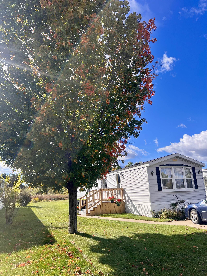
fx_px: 207
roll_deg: +2.2
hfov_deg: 53.1
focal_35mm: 26
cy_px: 138
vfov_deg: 67.3
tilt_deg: +14.5
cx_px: 104
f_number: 1.5
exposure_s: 1/2404
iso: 50
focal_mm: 5.7
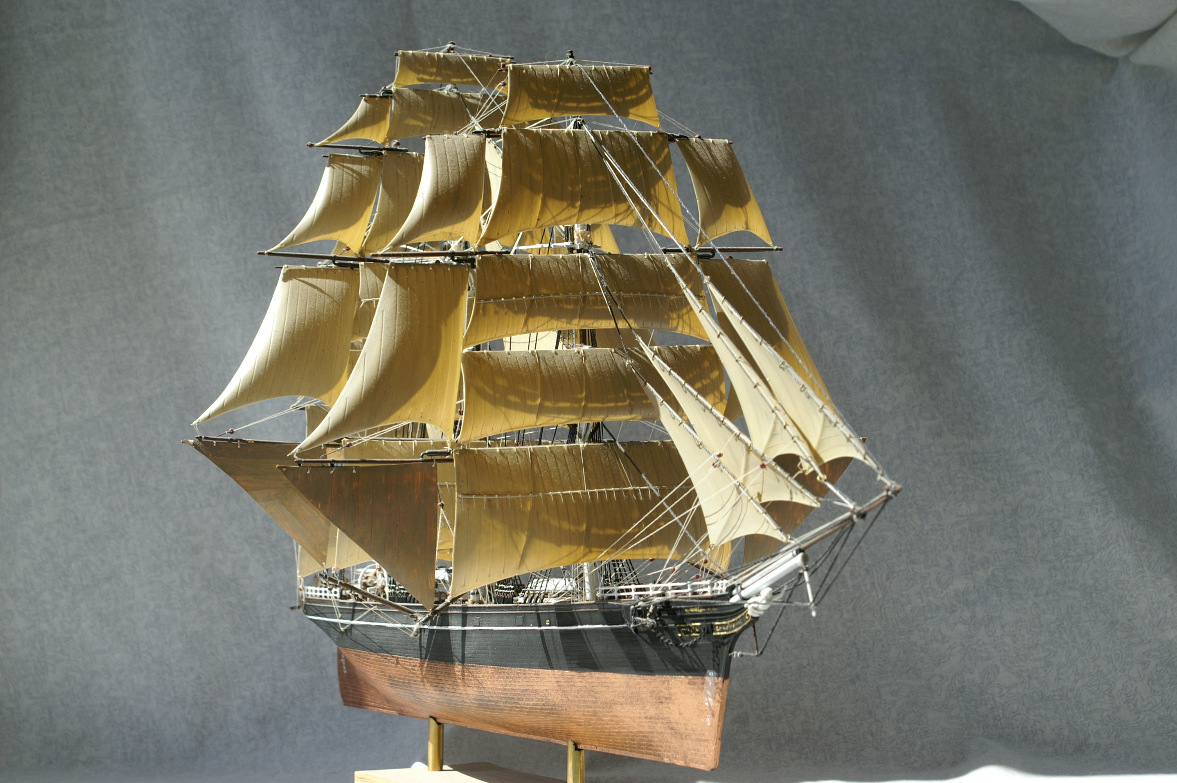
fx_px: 2450
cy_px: 392
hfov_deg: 27.0
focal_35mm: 75
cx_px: 588
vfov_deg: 18.1
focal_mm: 50
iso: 100
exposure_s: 1/160
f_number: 8
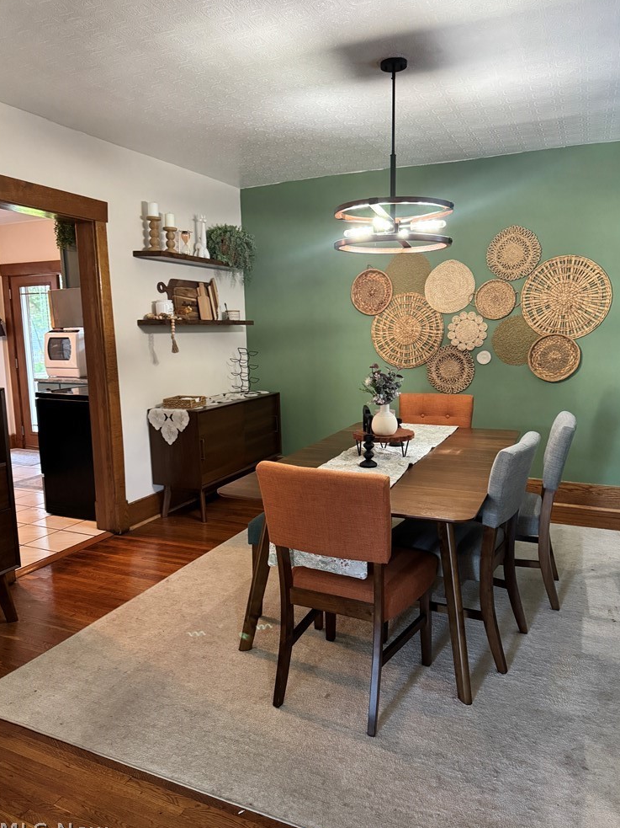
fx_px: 597
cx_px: 315
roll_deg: +1.0
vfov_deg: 69.4
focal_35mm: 25
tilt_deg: -9.5
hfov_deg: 54.9
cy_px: 420
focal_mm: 6.76
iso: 640
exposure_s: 1/60
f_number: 1.78
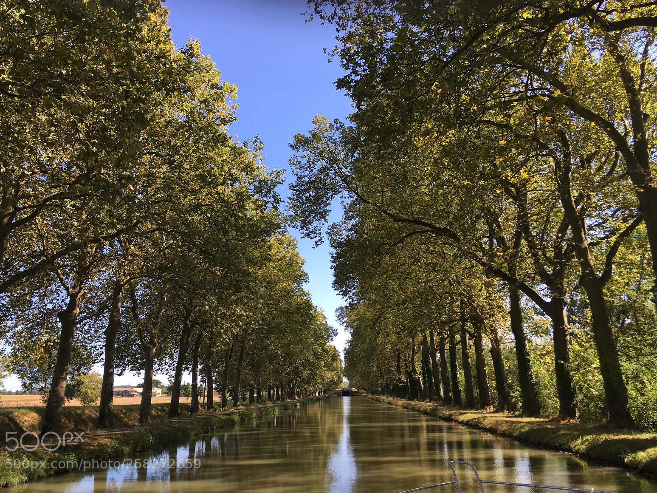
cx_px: 319
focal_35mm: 30
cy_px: 242
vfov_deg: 46.8
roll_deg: +0.2
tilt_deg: +14.1
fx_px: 569
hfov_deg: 60.0
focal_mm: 4.15
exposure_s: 1/516
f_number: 2.2
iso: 25
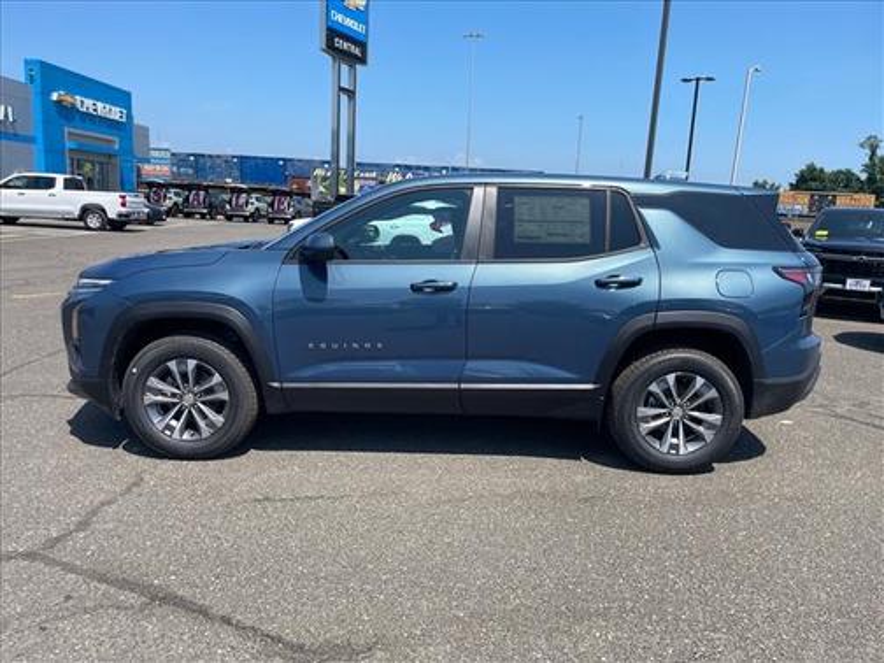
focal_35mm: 26
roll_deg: -5.0
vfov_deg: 53.1
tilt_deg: -11.4
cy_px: 332
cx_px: 442
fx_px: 664
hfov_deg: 67.3
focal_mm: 4.2
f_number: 1.6
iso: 32
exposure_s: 1/2564
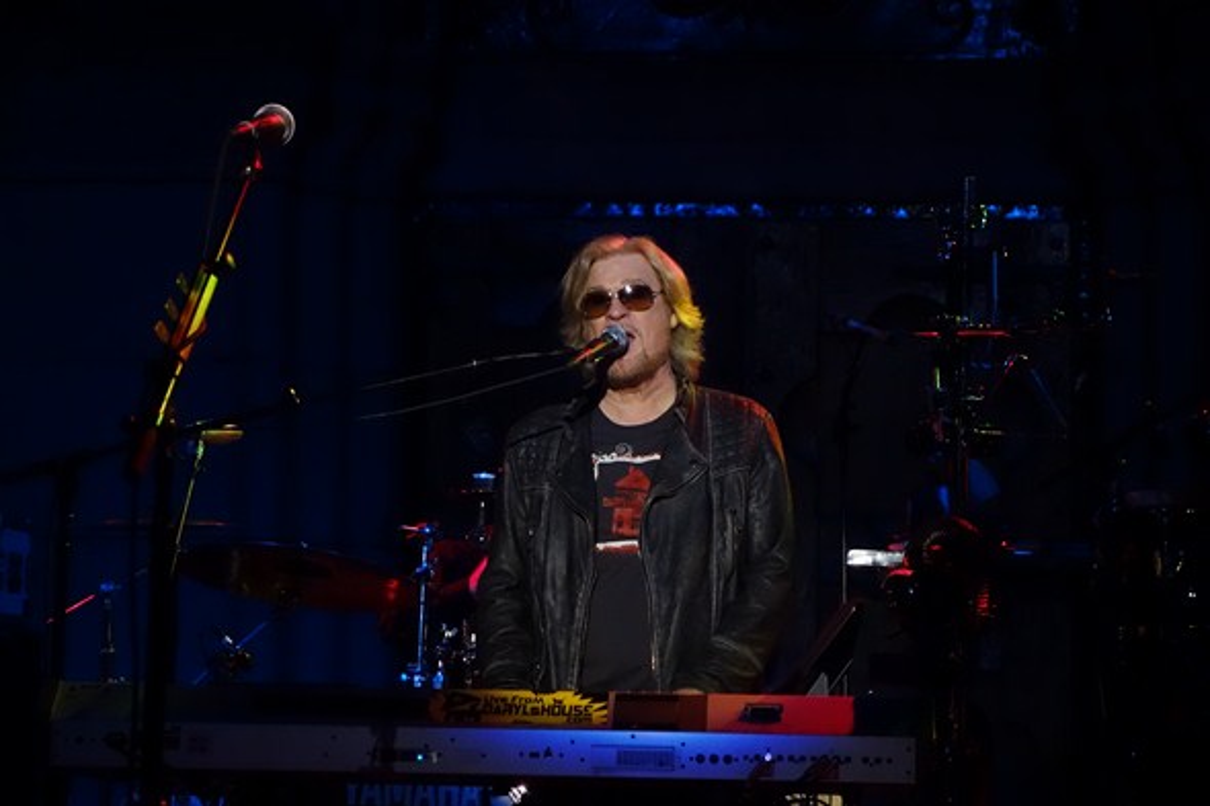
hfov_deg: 20.4
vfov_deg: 13.7
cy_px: 403
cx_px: 605
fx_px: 3360
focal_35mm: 100
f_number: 4.9
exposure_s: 1/100
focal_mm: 37.1
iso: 2000
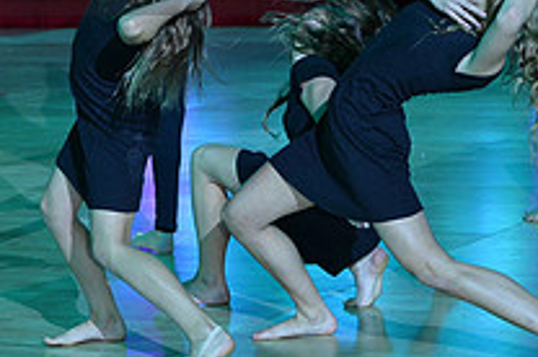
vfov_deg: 7.0
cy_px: -53
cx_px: 47
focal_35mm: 195
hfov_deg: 10.5
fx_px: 2910
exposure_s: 1/250
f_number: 4
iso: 2000
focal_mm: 70
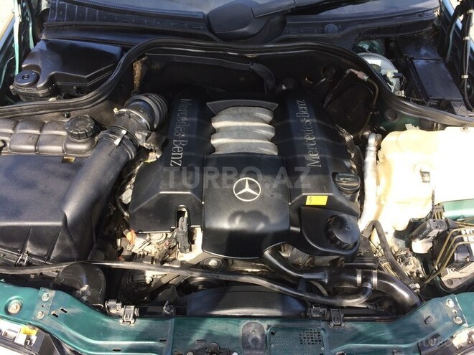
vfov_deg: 48.2
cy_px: 178
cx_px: 237
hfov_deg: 61.7
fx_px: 397
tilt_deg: -46.2
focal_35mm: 29
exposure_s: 1/363
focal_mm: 4.15
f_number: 2.2
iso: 32
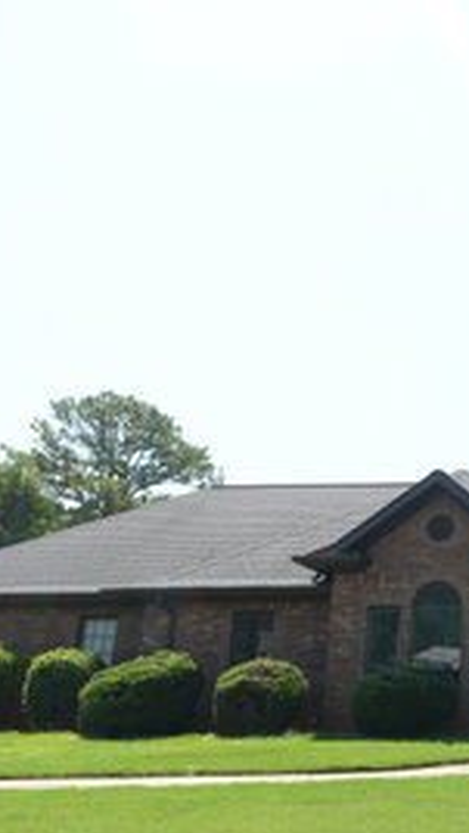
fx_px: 729
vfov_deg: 59.1
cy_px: 493
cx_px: 565
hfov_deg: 30.3
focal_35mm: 33
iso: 250
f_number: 13
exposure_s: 1/125
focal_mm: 11
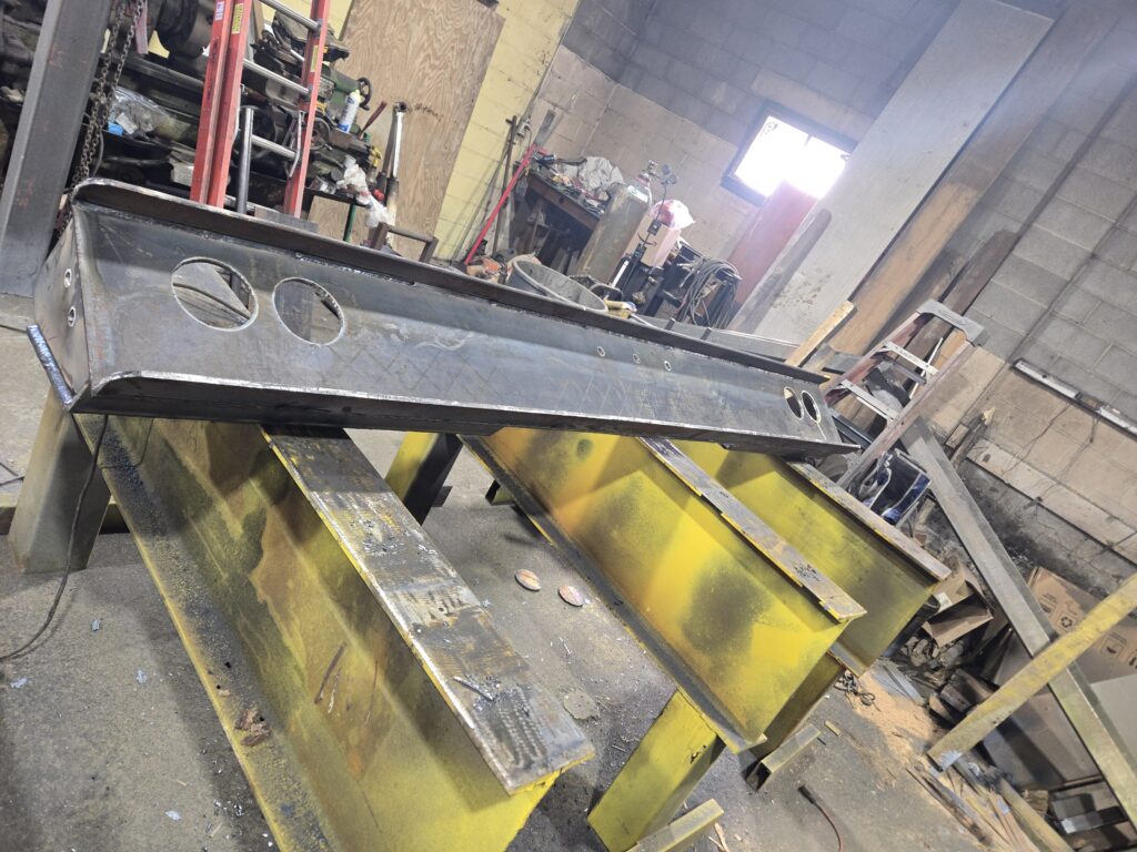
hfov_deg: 73.9
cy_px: 426
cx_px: 568
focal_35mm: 23
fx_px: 755
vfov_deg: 58.9
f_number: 1.8
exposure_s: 1/30
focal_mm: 5.4
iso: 100
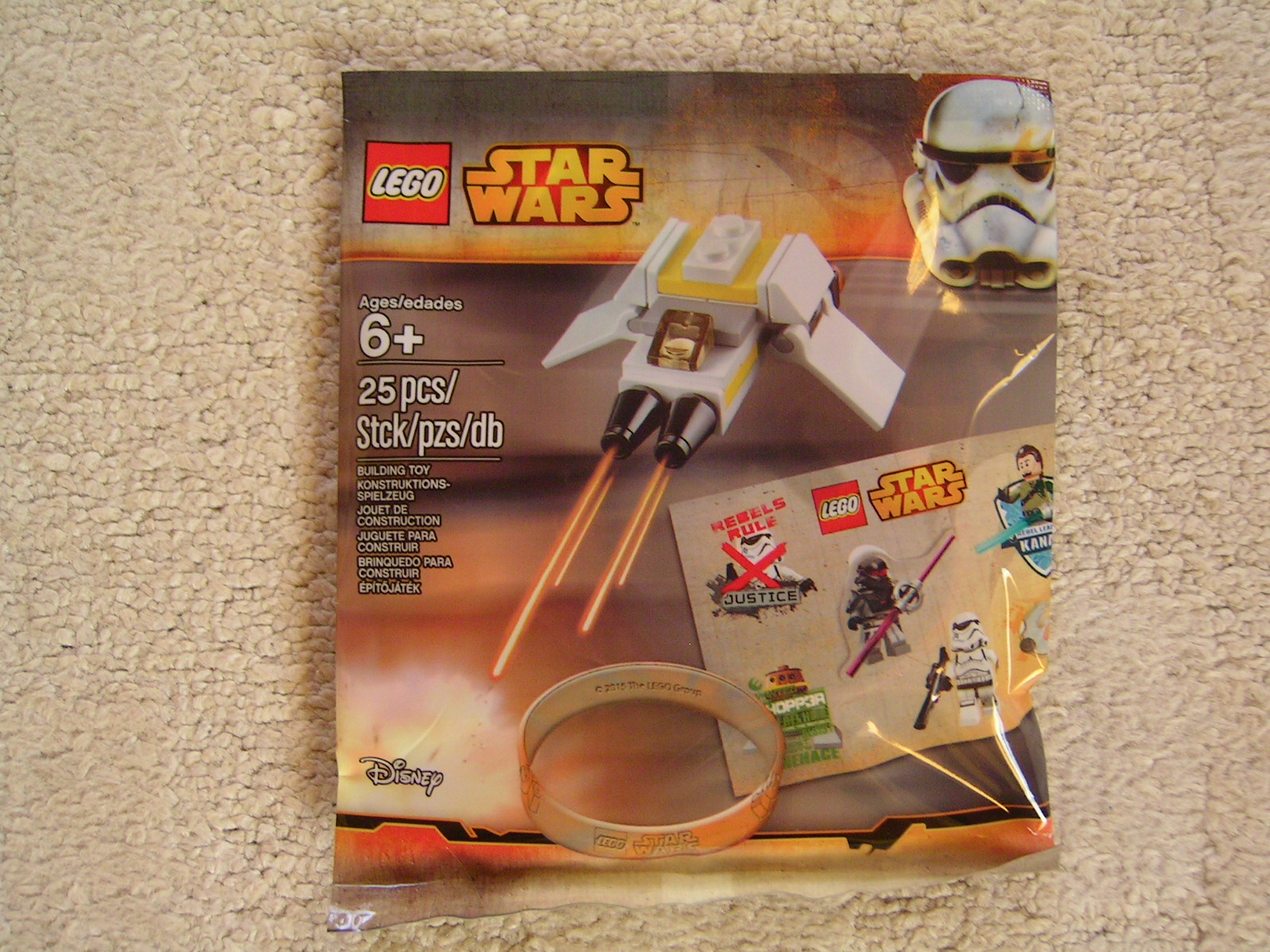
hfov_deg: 51.4
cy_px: 476
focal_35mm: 36
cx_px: 635
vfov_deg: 39.7
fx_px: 1321
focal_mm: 5.6
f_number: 2.8
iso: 100
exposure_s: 1/10.2
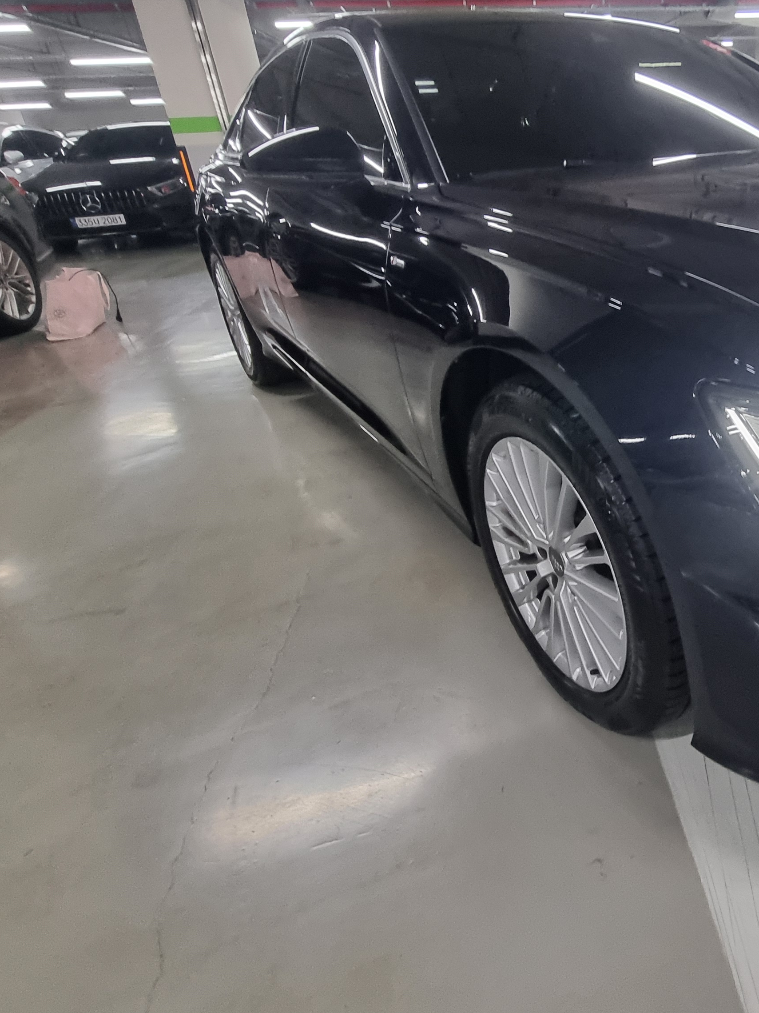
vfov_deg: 73.5
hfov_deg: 51.1
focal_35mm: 23
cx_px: 701
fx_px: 672
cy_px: 432
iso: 320
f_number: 2.2
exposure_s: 1/40
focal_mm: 2.2
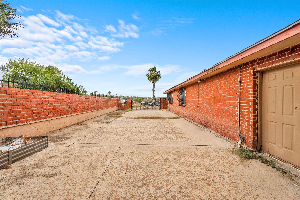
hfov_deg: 96.7
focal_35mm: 16
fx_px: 133
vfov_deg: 73.7
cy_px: 100
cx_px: 150
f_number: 8
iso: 100
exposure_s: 1/200
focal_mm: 16
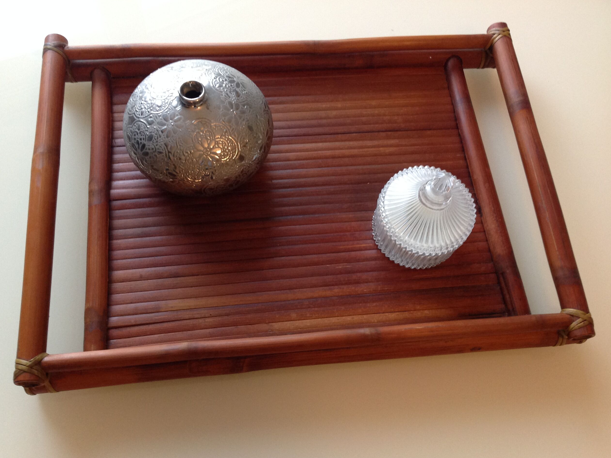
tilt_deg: -66.2
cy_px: 233
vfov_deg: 39.7
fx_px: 635
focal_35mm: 36
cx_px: 299
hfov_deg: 51.4
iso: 160
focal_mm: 4.28
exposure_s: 1/17
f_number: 2.4
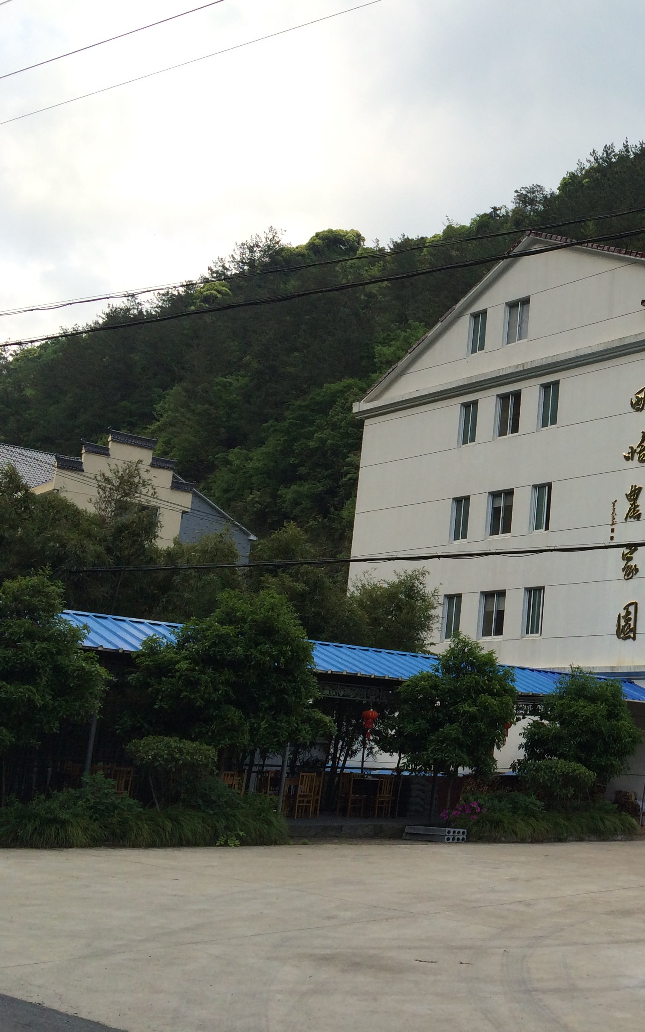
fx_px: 1209
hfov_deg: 27.7
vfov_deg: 46.2
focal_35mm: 43
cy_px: 519
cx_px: 675
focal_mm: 4.12
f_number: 2.2
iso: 32
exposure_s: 1/855
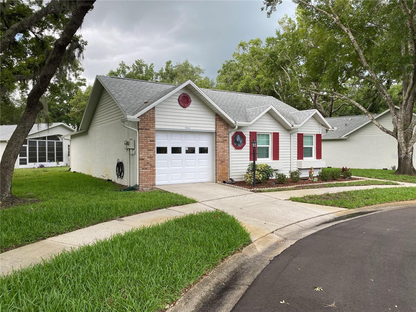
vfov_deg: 53.1
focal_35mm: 26
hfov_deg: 67.3
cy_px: 156
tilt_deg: -0.7
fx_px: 312
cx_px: 208
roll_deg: +0.5
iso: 32
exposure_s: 1/513
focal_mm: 4.25
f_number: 1.8
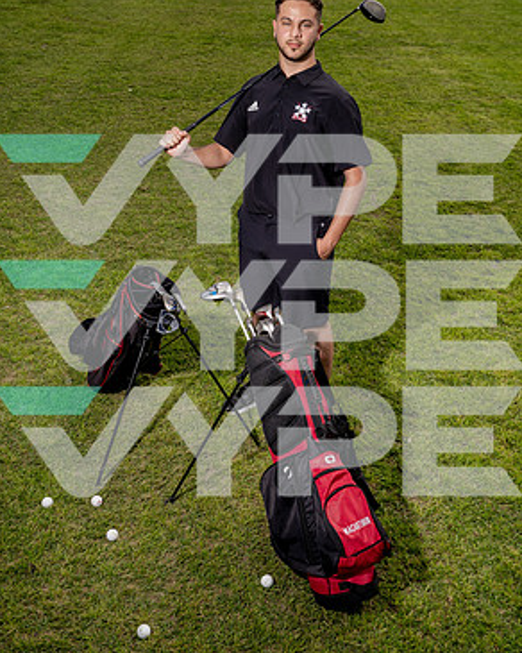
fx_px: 850
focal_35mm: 44
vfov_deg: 42.0
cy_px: 317
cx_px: 261
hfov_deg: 34.2
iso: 100
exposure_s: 1/250
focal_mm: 38
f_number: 7.1
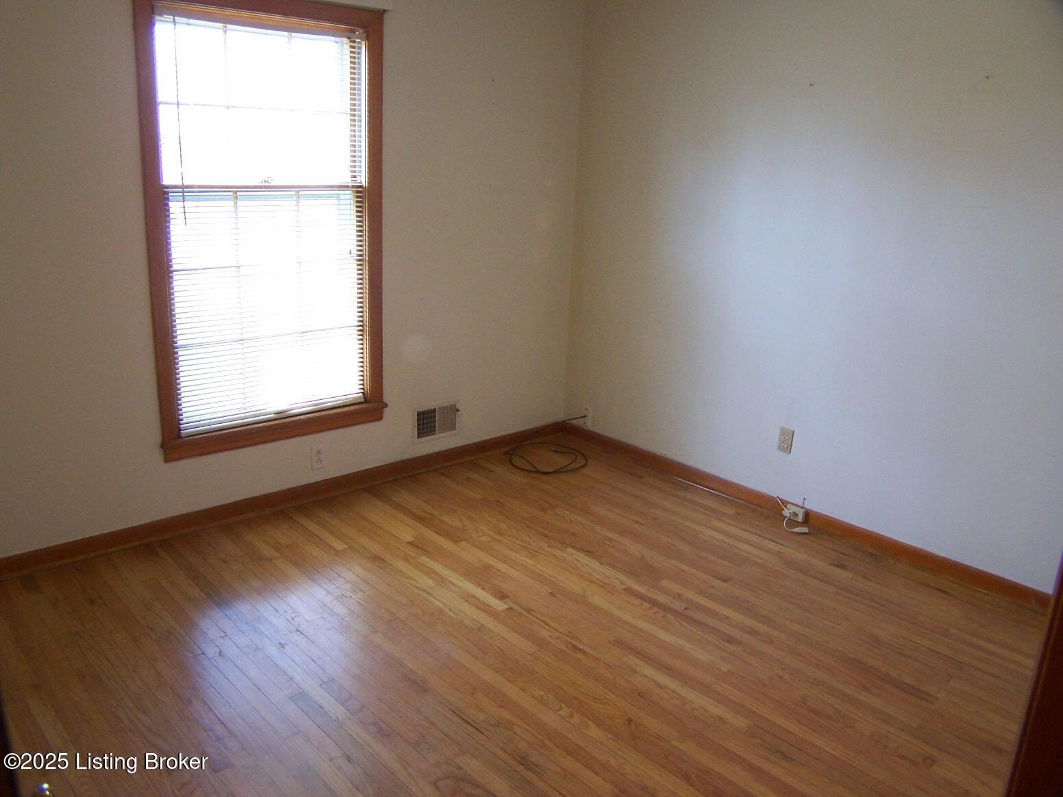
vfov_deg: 37.7
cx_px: 532
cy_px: 398
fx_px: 1167
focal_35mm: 38
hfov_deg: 49.0
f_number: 2.8
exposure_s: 1/20
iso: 140
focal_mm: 6.3
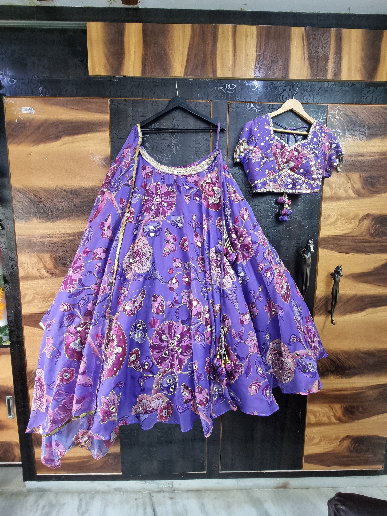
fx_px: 194
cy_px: 258
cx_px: 194
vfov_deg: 106.2
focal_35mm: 13
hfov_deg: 89.9
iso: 500
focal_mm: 2.2
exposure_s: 1/33
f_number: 2.2
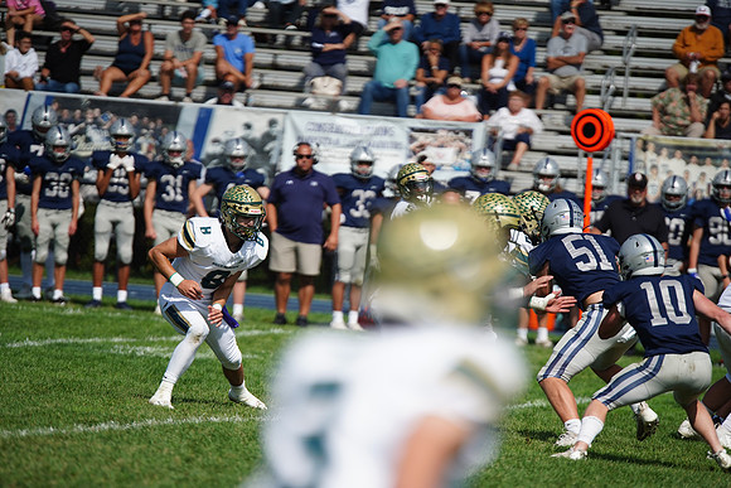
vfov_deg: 4.6
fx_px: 6093
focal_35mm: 300
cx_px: 366
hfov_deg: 6.9
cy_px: 244
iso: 400
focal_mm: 300
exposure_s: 1/8000
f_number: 2.8
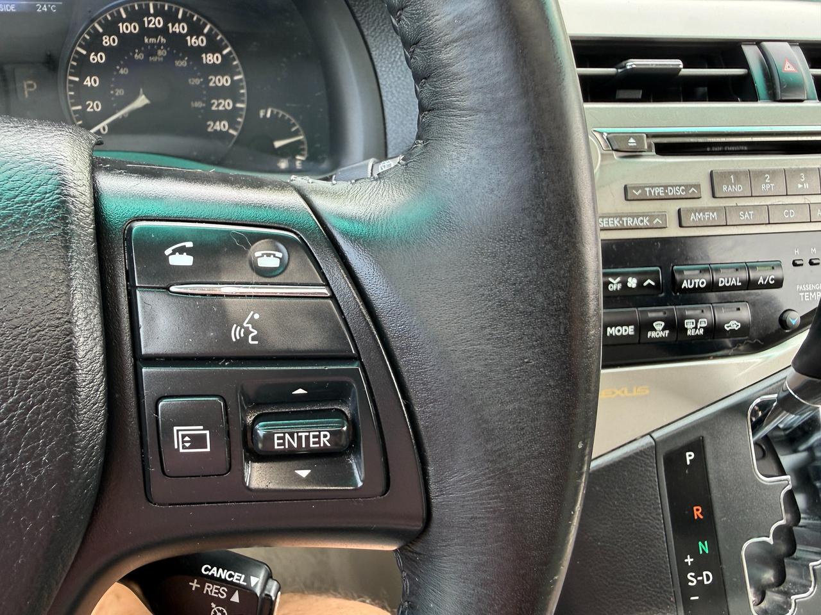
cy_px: 308
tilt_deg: -33.1
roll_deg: -3.8
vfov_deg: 56.8
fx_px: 569
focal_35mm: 24
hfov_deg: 71.6
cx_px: 410
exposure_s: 1/99
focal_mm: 2.22
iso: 80
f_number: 2.2
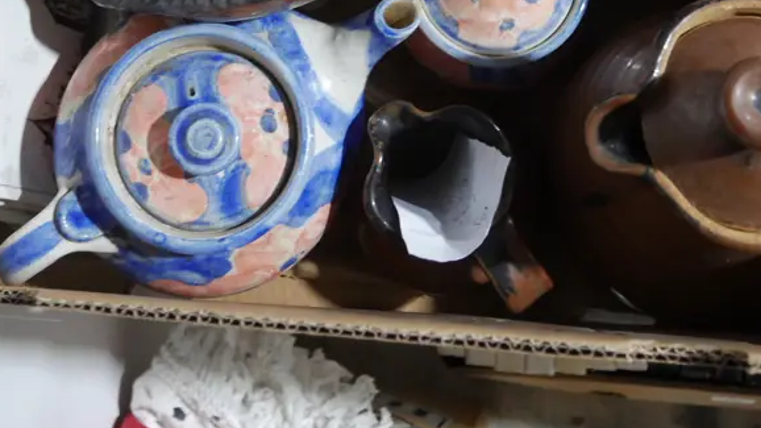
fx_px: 1090
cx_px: 373
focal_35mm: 54
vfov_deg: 20.9
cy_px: -72
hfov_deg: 38.5
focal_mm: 14
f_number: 3.5
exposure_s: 1/60
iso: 1250
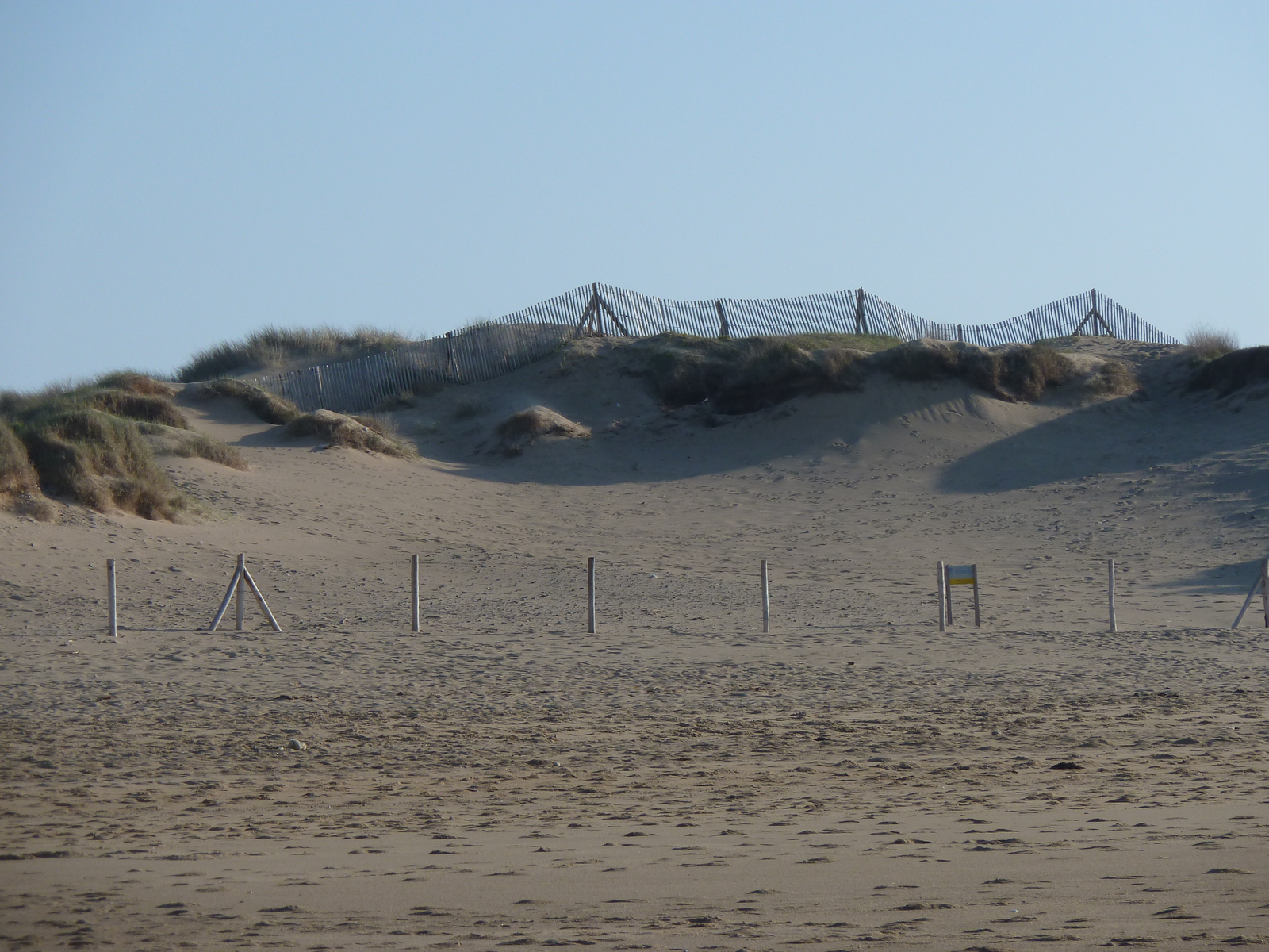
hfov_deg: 10.1
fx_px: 7185
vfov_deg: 7.6
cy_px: 476
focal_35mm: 196
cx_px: 634
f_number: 5.6
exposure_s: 1/500
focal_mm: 32.1
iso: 80
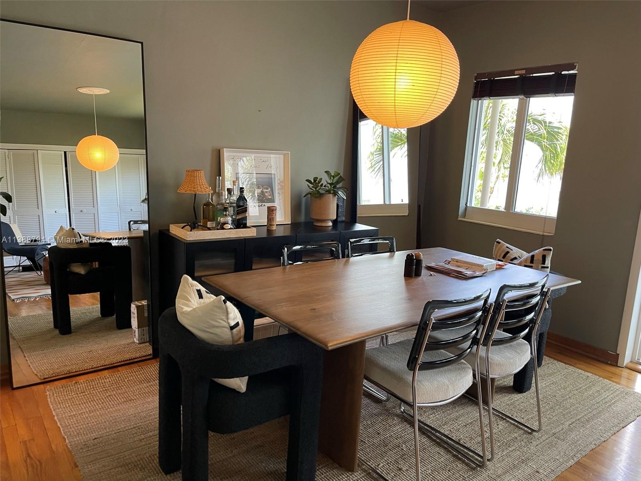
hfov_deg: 67.3
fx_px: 481
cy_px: 240
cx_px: 320
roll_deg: -3.0
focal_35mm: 26
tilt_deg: -10.9
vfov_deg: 53.1
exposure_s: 1/60
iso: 160
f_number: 1.6
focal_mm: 5.1
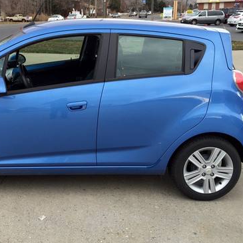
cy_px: 109
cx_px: 55
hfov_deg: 36.5
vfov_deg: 37.5
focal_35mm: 45
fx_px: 357
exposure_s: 1/120
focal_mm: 4.15
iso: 40
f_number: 2.2
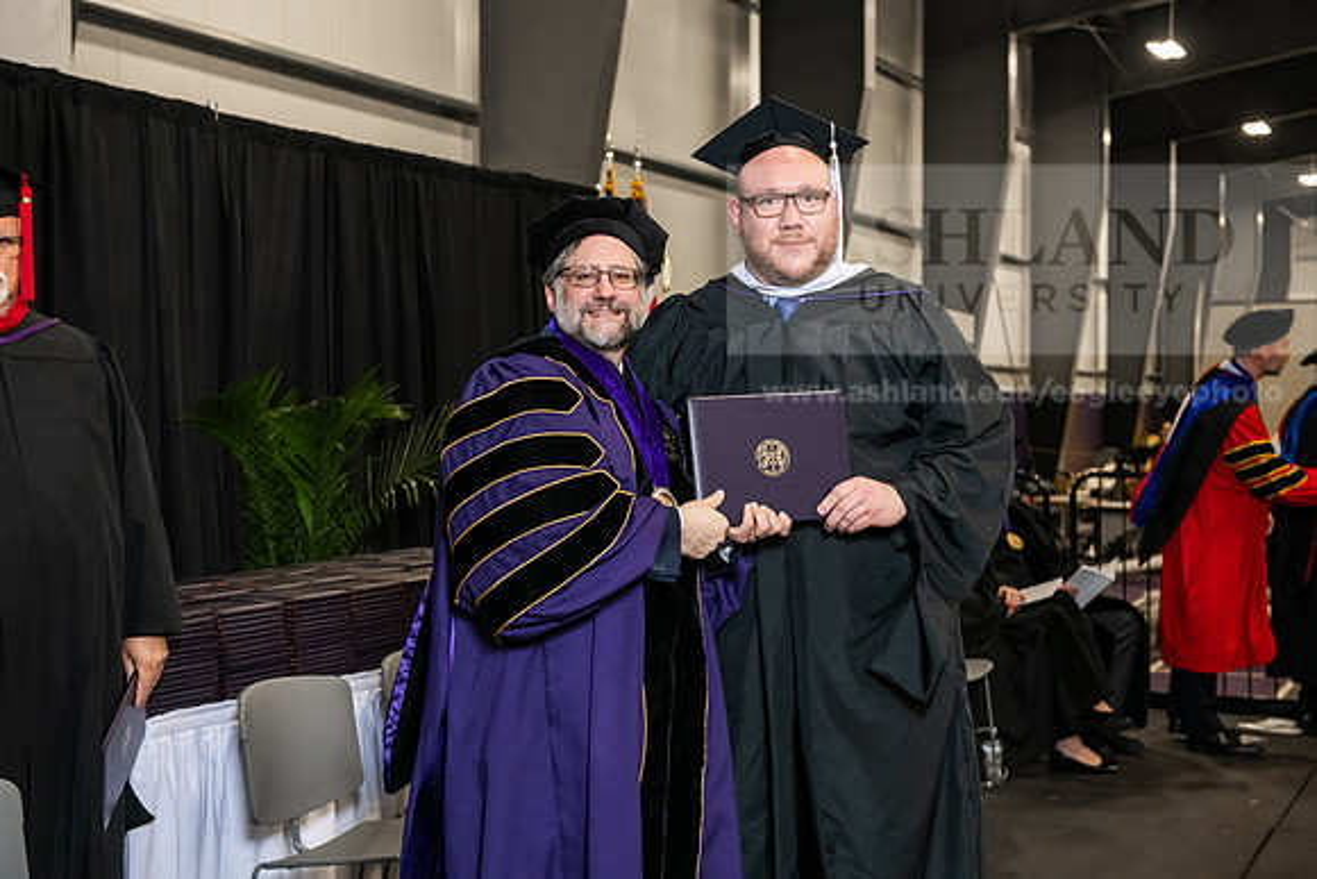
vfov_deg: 24.2
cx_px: 658
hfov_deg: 35.6
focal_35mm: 56
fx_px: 2049
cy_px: 440
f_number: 5
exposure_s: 1/200
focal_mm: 56
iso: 2500
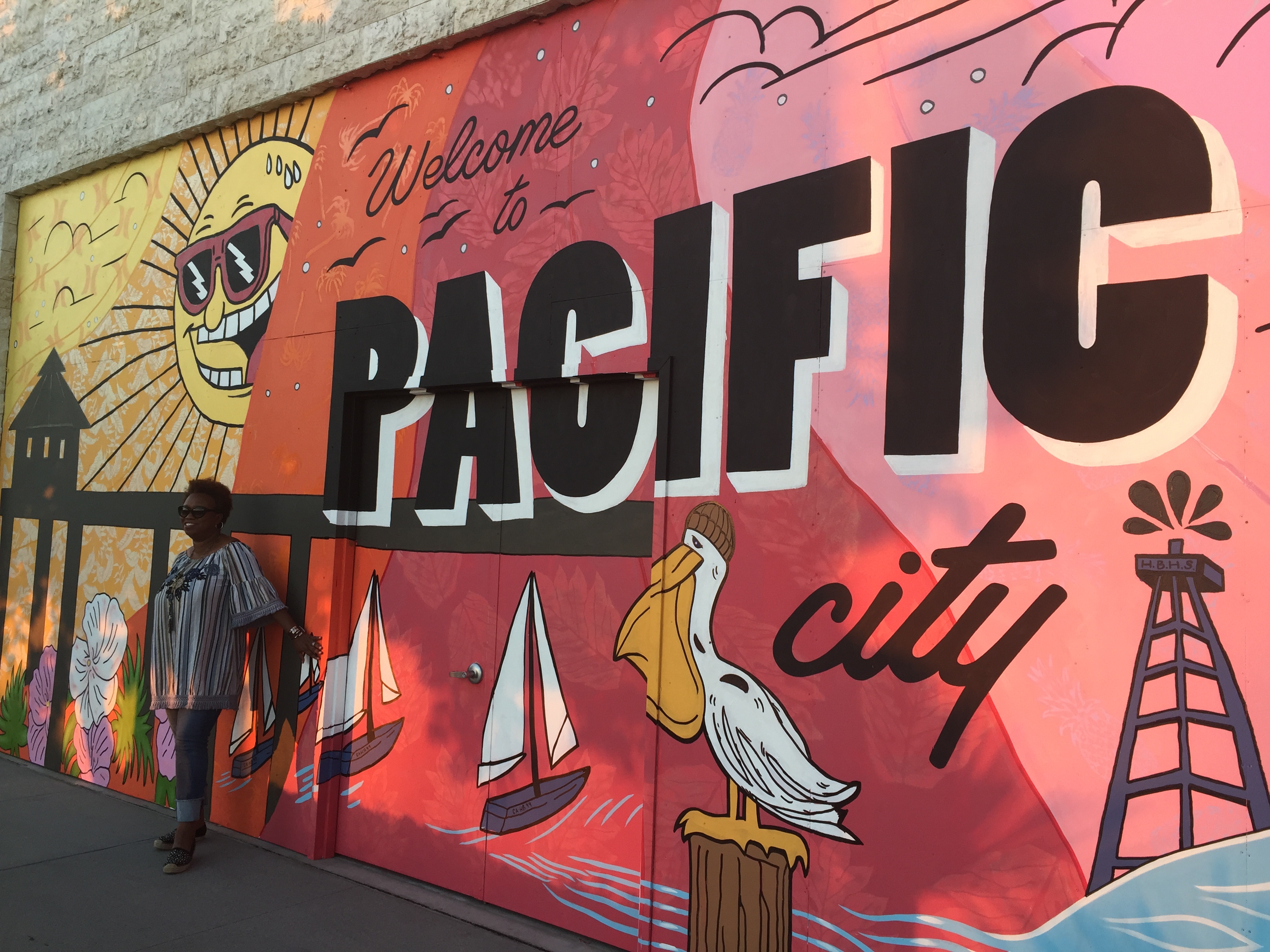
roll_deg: -2.6
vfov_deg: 48.2
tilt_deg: +3.6
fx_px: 1064
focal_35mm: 29
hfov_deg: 61.7
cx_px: 635
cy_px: 476
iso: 32
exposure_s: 1/60
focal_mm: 4.15
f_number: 2.2
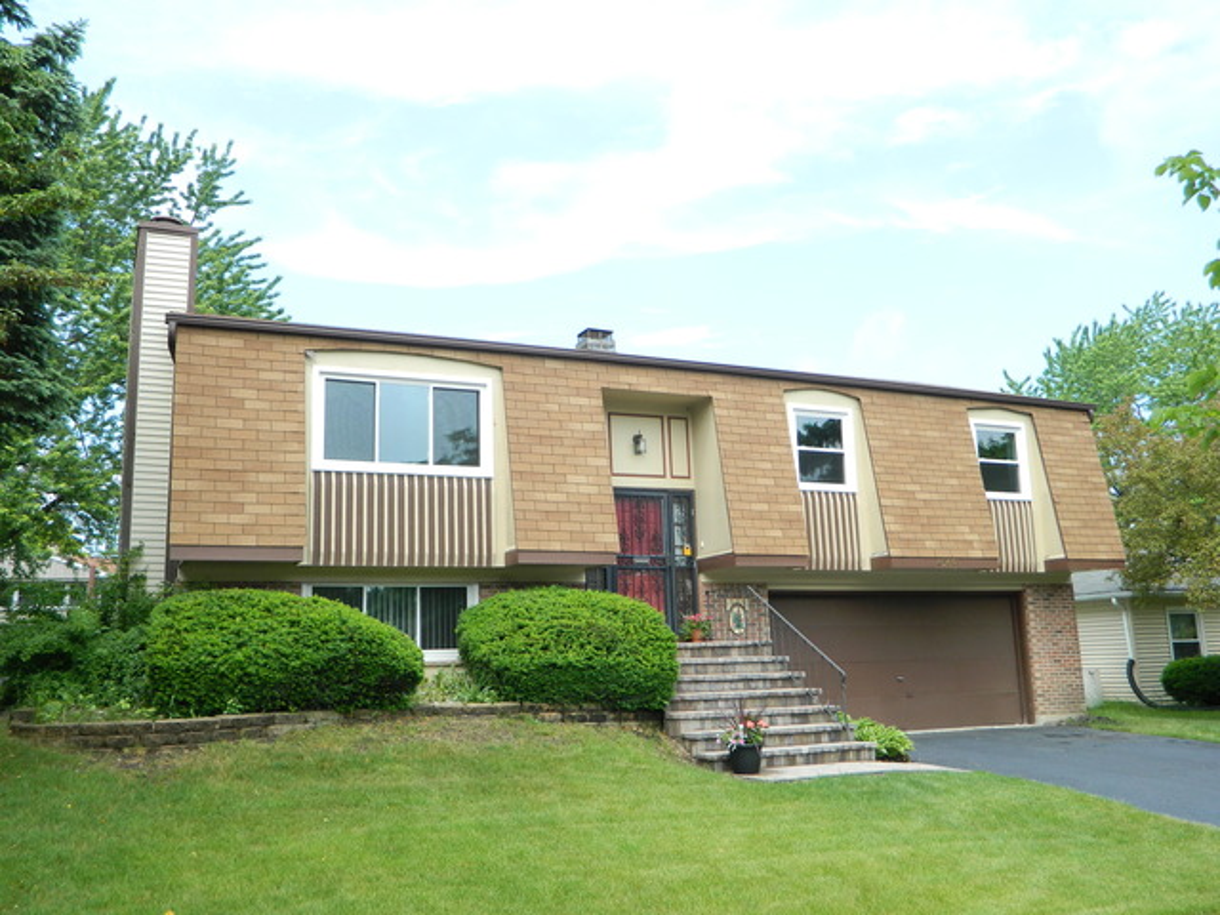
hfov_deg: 58.4
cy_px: 458
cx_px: 610
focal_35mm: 31
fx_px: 1093
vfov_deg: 45.4
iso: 110
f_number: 3.2
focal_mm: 5.6
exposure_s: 1/400
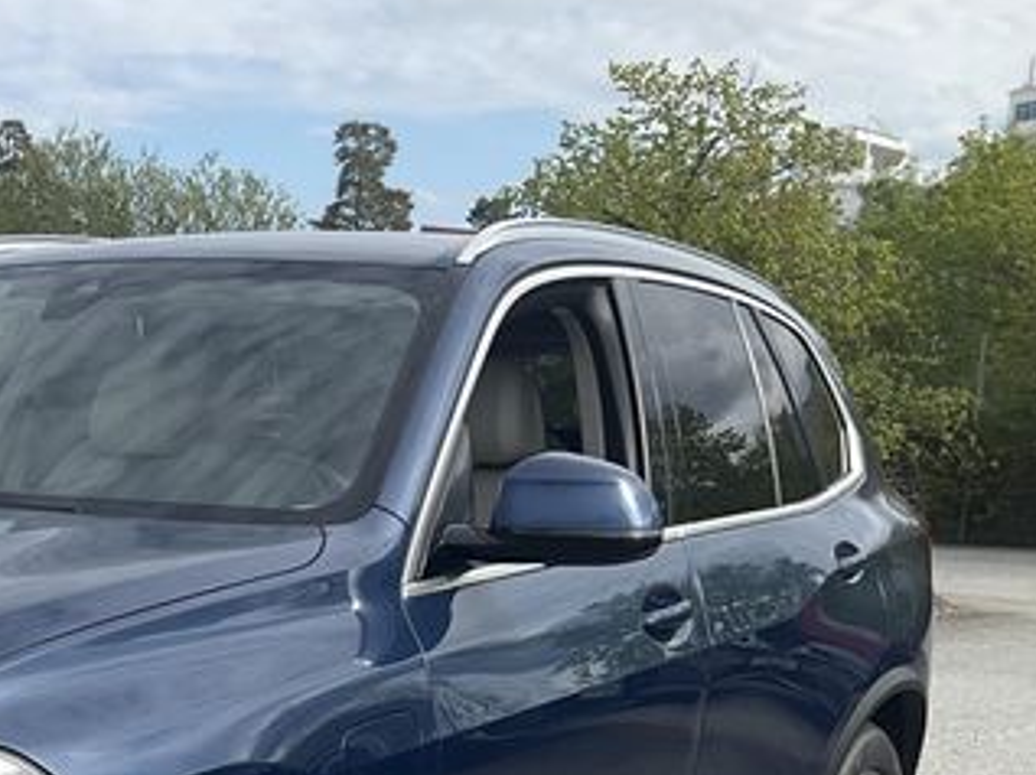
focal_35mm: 73
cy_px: 895
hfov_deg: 24.7
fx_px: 2183
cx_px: -137
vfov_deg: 19.2
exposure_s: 1/1195
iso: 25
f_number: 1.8
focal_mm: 3
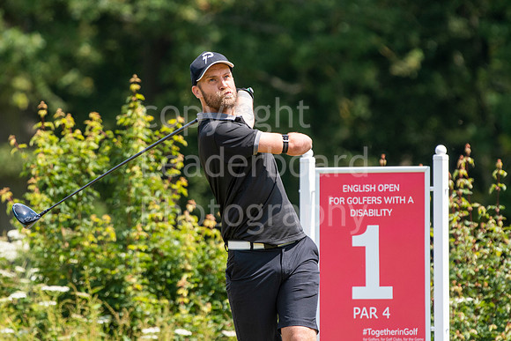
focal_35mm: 570
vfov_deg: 2.4
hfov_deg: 3.6
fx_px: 8092
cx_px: 256
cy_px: 170
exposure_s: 1/1250
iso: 640
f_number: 5.6
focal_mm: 380
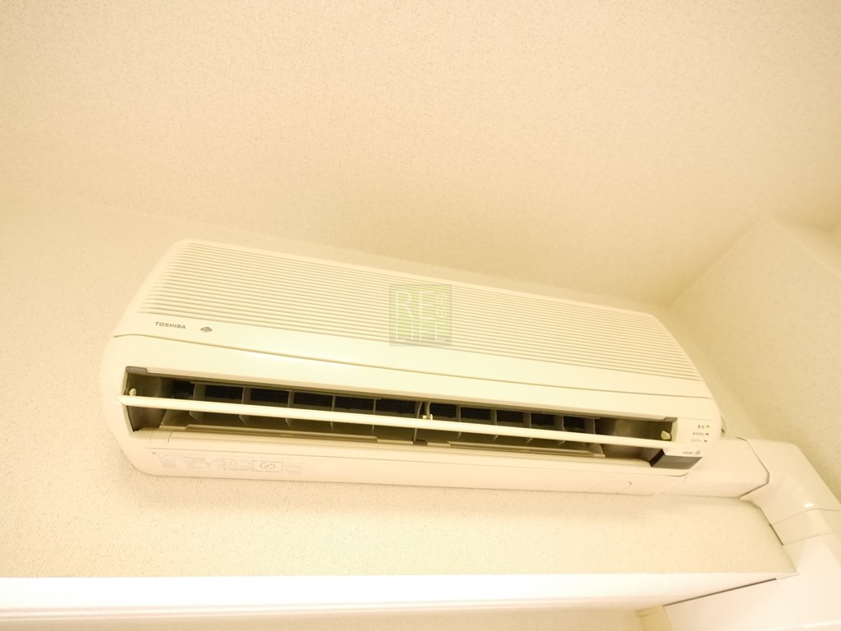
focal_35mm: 16
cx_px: 420
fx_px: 389
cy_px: 316
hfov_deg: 94.5
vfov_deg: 78.1
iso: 3200
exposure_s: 1/60
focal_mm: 8
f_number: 4.5
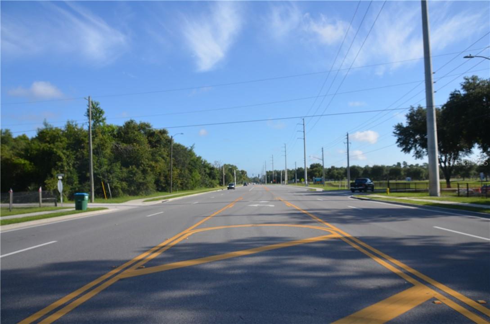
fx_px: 367
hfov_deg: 67.5
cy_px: 162
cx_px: 245
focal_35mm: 27
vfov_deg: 47.7
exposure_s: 1/250
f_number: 8
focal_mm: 18
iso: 100
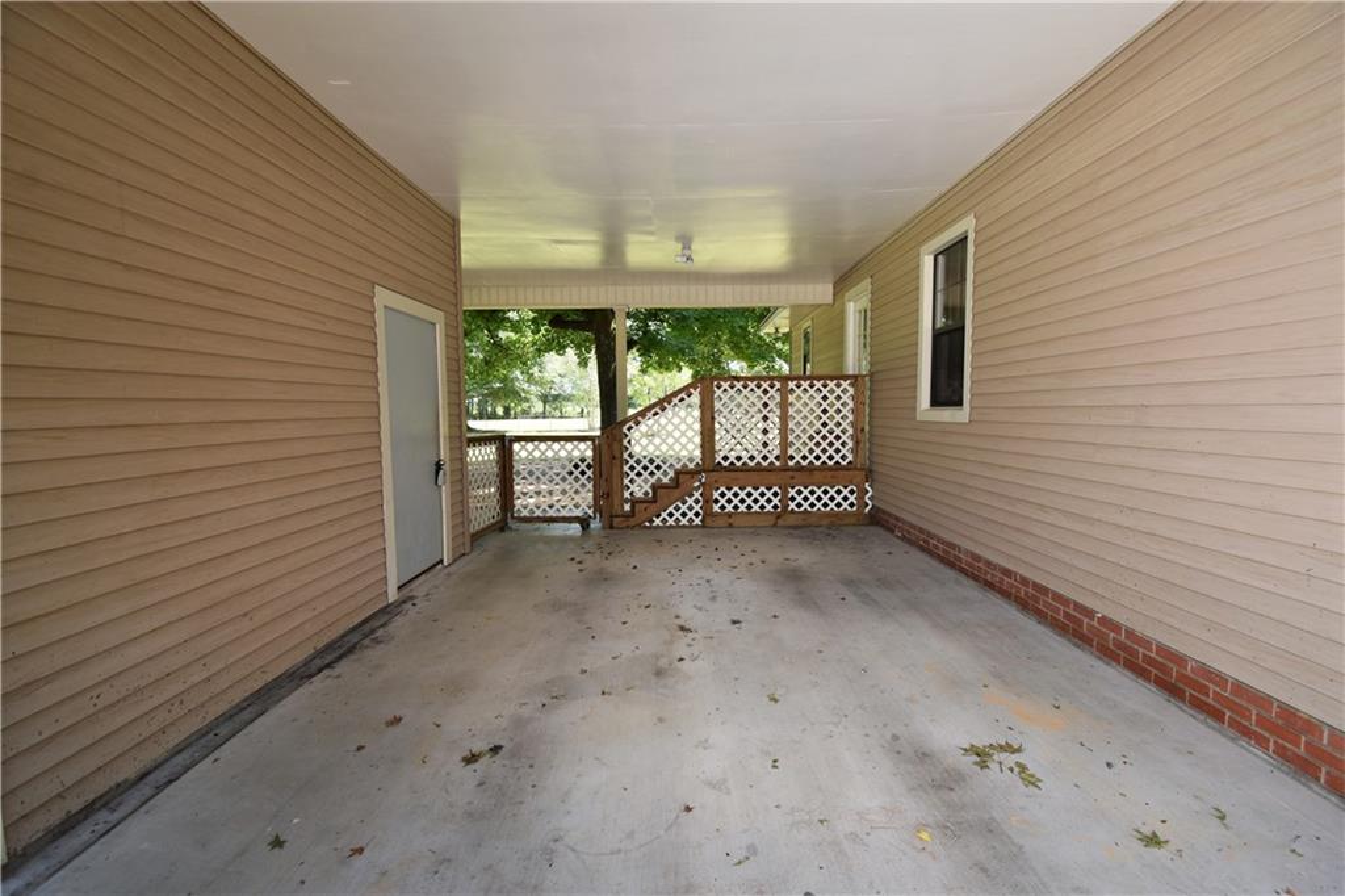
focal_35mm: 15
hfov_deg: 100.4
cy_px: 448
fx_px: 560
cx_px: 672
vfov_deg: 77.3
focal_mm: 10
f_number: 5.6
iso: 250
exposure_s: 1/125
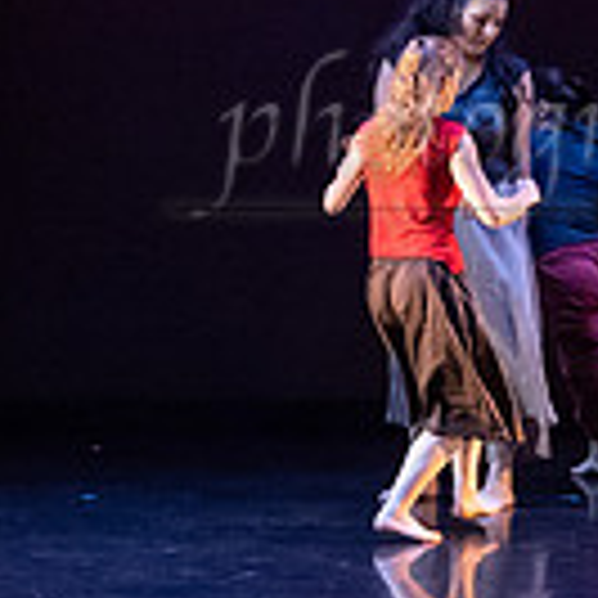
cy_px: -22
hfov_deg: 6.9
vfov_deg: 7.0
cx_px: 911
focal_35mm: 250
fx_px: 4886
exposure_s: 1/400
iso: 4000
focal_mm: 53
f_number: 4
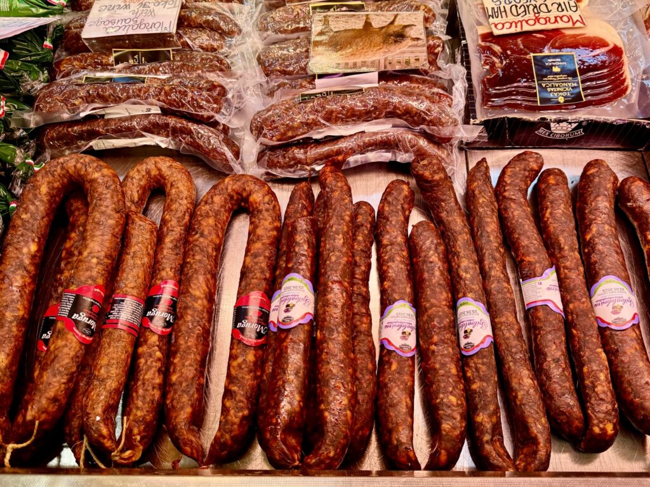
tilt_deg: -76.3
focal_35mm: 24
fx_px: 451
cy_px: 244
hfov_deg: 71.6
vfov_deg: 56.8
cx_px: 325
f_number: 1.78
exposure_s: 1/100
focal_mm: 6.76
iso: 200
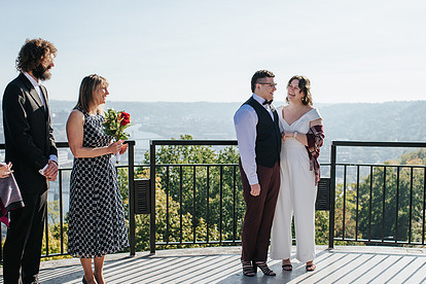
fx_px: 580
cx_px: 250
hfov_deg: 40.2
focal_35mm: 49
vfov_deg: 27.5
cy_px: 143
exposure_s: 1/1000
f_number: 3.2
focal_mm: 35
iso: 100
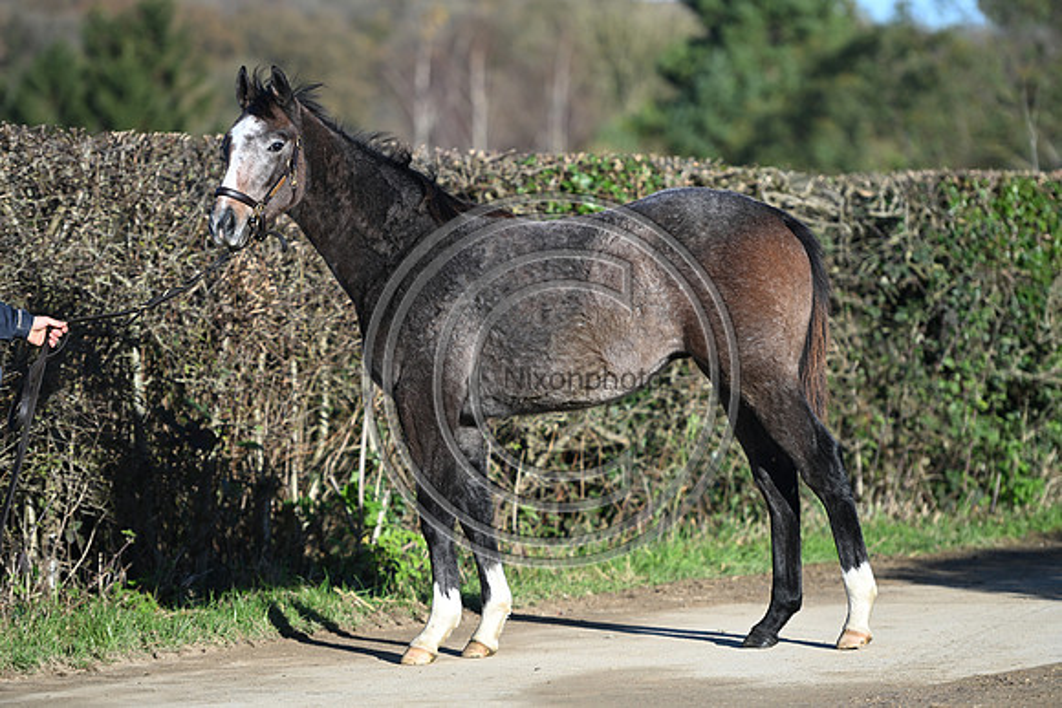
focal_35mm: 160
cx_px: 531
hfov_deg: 12.8
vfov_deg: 8.6
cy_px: 354
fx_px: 4721
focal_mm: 160
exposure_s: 1/1250
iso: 140
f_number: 3.2
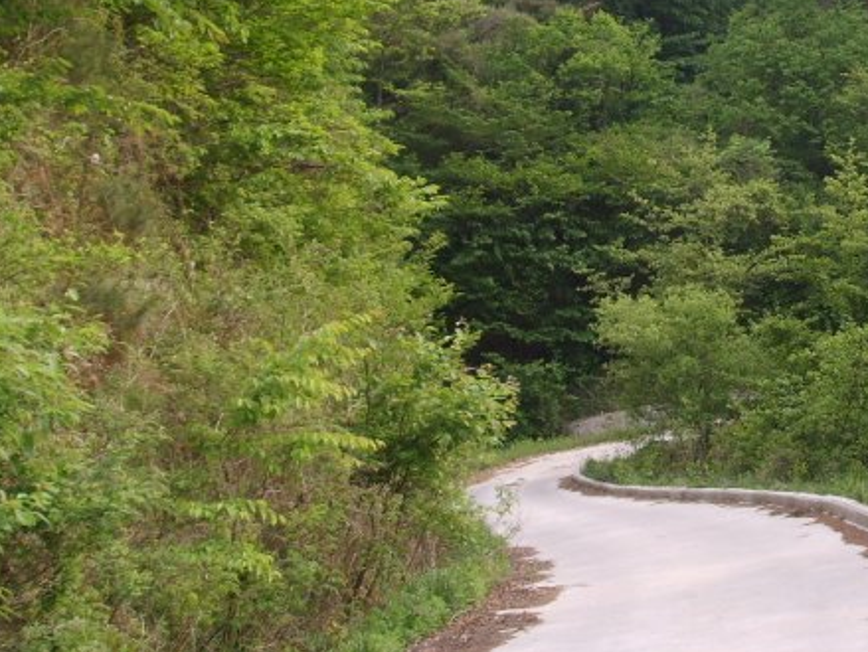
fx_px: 1782
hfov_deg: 27.0
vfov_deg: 20.7
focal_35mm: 71
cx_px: 651
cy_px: 229
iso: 50
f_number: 3.5
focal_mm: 6.6
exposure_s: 1/250
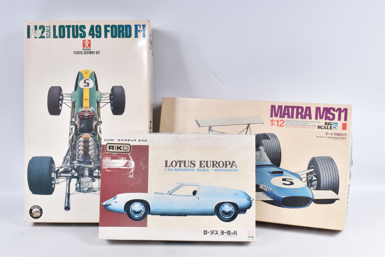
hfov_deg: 45.0
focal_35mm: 44
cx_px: 192
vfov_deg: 30.8
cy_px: 128
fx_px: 465
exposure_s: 1/100
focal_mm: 29
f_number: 22
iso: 100
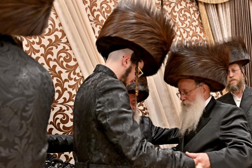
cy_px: 96
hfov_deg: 49.0
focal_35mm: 39
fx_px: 273
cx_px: 160
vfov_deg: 34.2
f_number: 4
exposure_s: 1/200
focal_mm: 29
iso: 1250
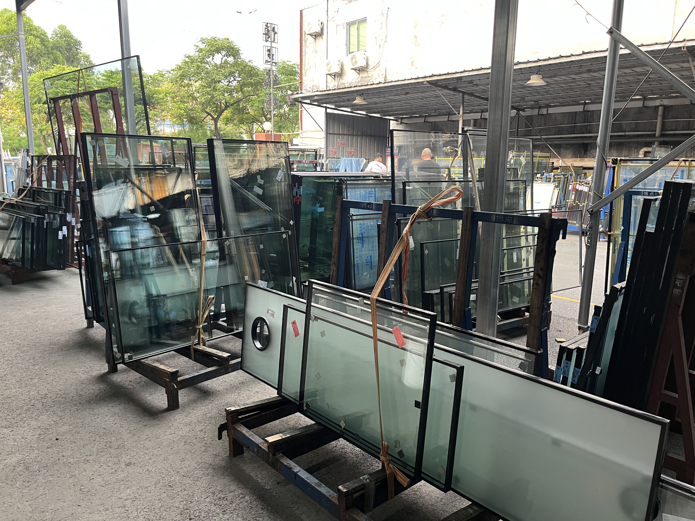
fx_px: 522
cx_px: 348
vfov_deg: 53.1
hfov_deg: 67.3
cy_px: 260
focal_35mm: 26
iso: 125
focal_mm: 5.1
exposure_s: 1/80
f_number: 1.6
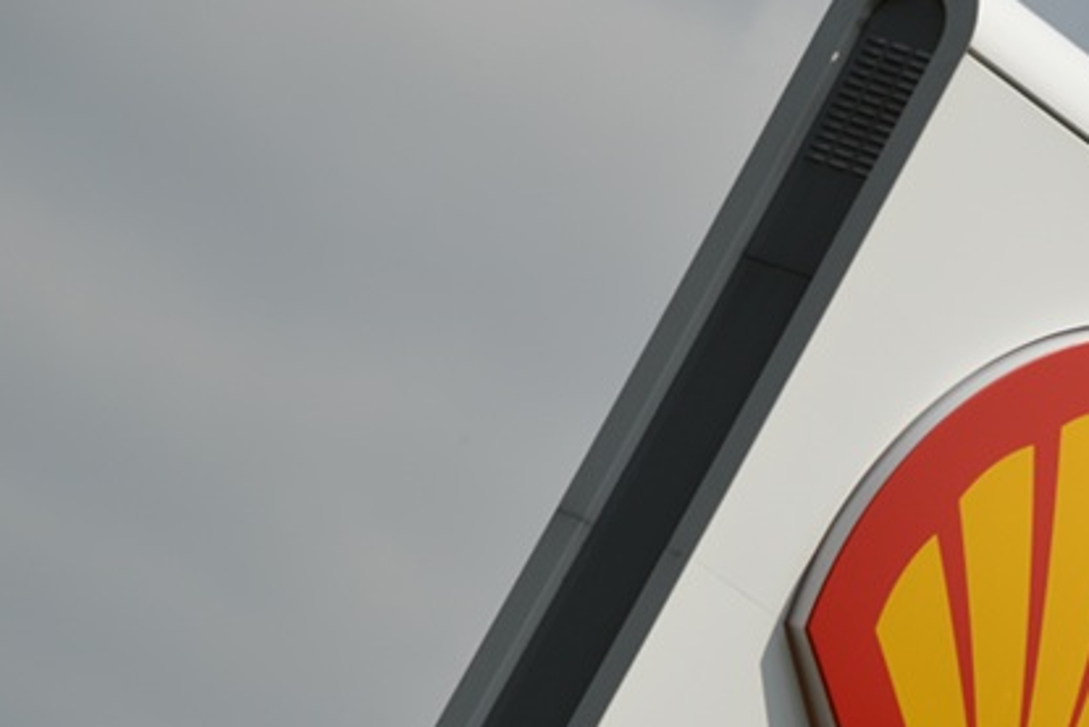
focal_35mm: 656
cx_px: 1162
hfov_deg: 3.1
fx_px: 19850
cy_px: 690
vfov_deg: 2.1
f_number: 13
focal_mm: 300
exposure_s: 1/640
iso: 400
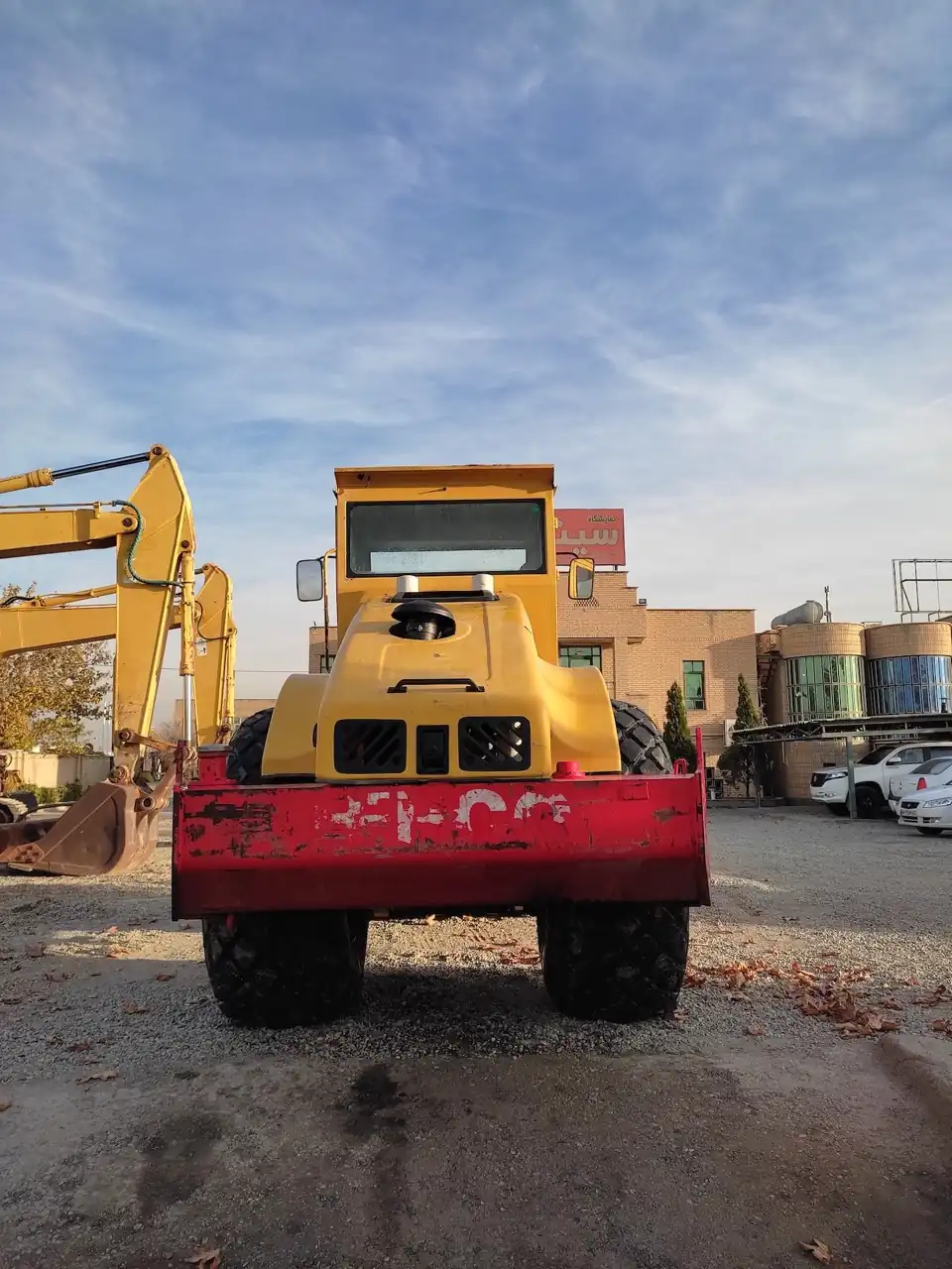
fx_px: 953
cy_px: 634
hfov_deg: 53.1
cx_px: 476
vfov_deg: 67.3
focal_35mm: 26
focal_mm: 4.74
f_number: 1.79
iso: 100
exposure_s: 1/540
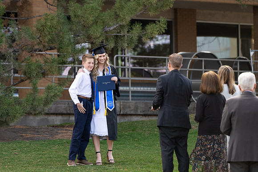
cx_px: 95
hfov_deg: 9.1
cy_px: 76
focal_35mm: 227
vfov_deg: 6.1
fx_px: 1627
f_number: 4.5
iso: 400
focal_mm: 180
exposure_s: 1/400
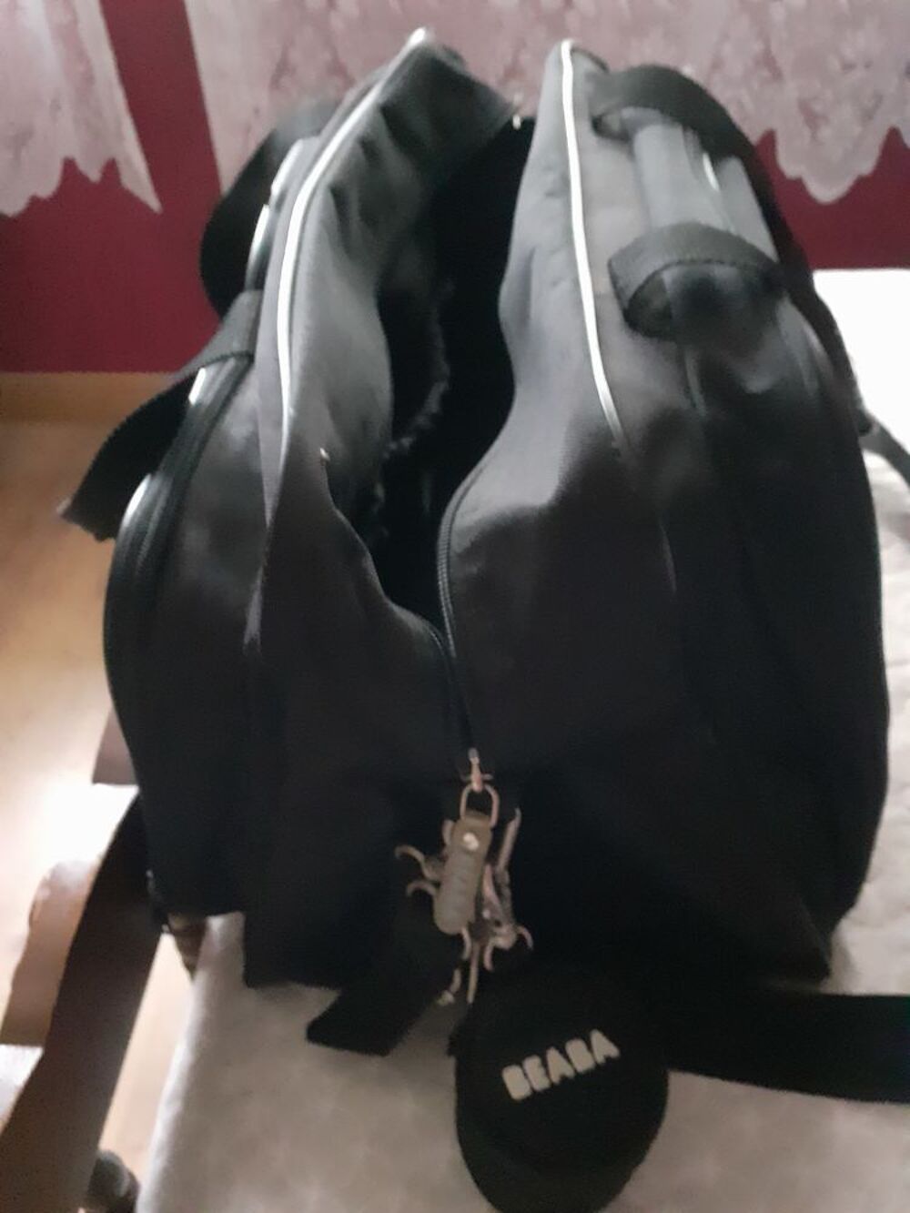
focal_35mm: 27
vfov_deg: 65.3
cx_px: 455
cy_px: 606
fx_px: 946
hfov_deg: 51.4
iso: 1250
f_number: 1.9
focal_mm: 3.6
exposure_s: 1/10
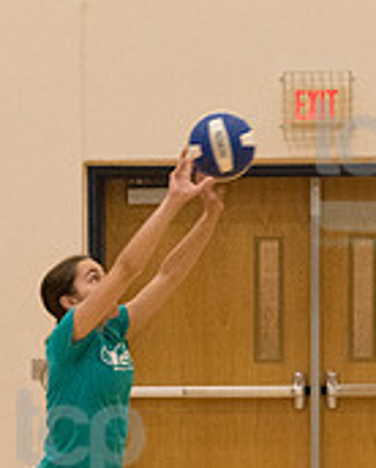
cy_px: 463
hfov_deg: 6.8
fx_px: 3166
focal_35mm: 228
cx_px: 80
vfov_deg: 8.4
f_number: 5.6
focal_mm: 62
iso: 10000
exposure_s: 1/400
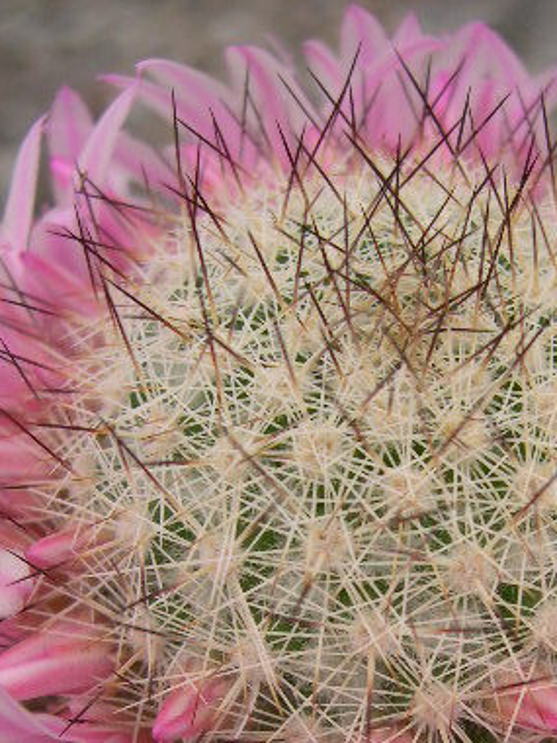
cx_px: 432
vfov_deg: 29.4
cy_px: 618
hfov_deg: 22.7
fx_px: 1373
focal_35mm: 64
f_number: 2.8
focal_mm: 8
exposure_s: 1/535
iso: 100
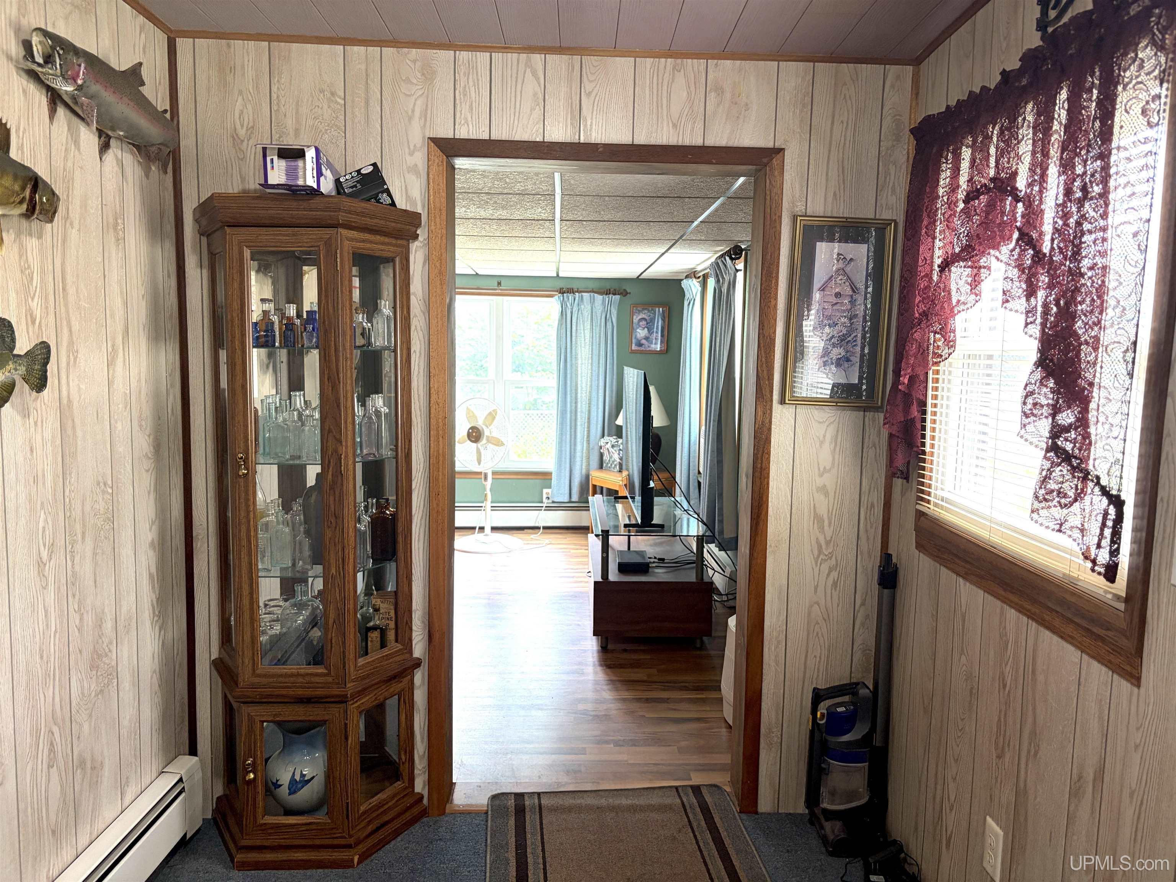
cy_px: 441
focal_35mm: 26
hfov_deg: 67.3
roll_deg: -0.3
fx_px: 883
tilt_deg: -4.1
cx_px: 588
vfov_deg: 53.1
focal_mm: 5.96
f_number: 1.6
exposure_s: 1/60
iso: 160
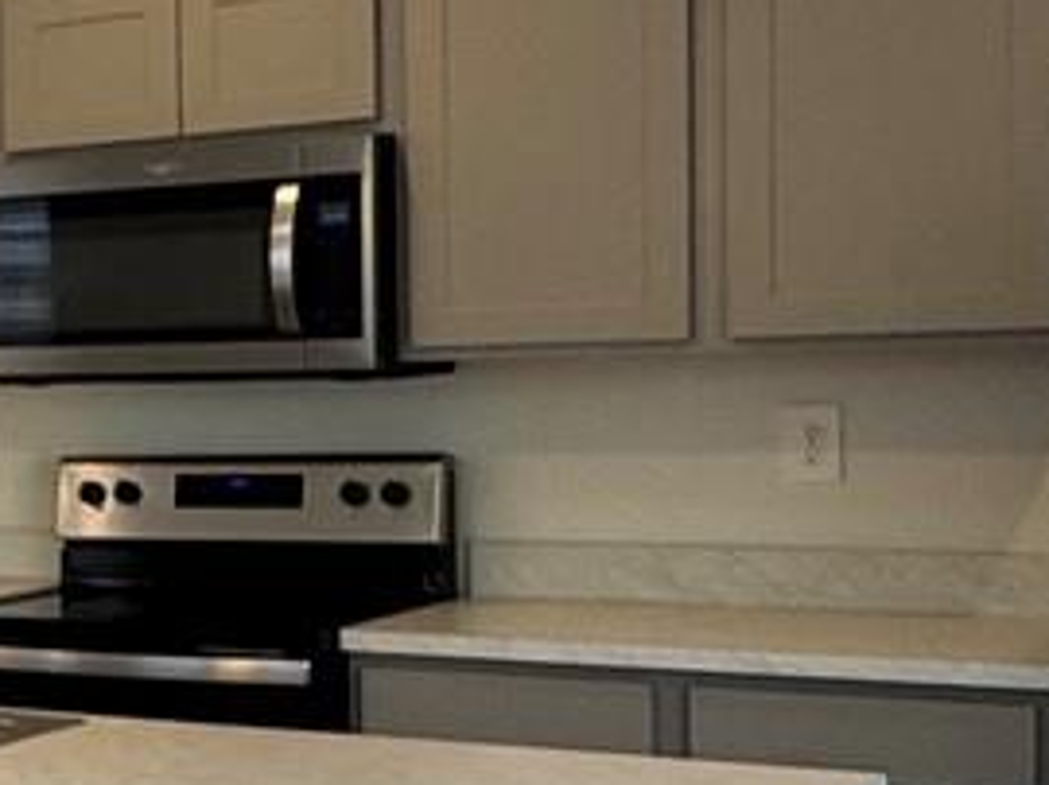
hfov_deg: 18.8
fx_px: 2513
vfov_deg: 17.7
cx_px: -789
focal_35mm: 83
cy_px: 494
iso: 125
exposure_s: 1/120
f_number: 2.2
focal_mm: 2.22
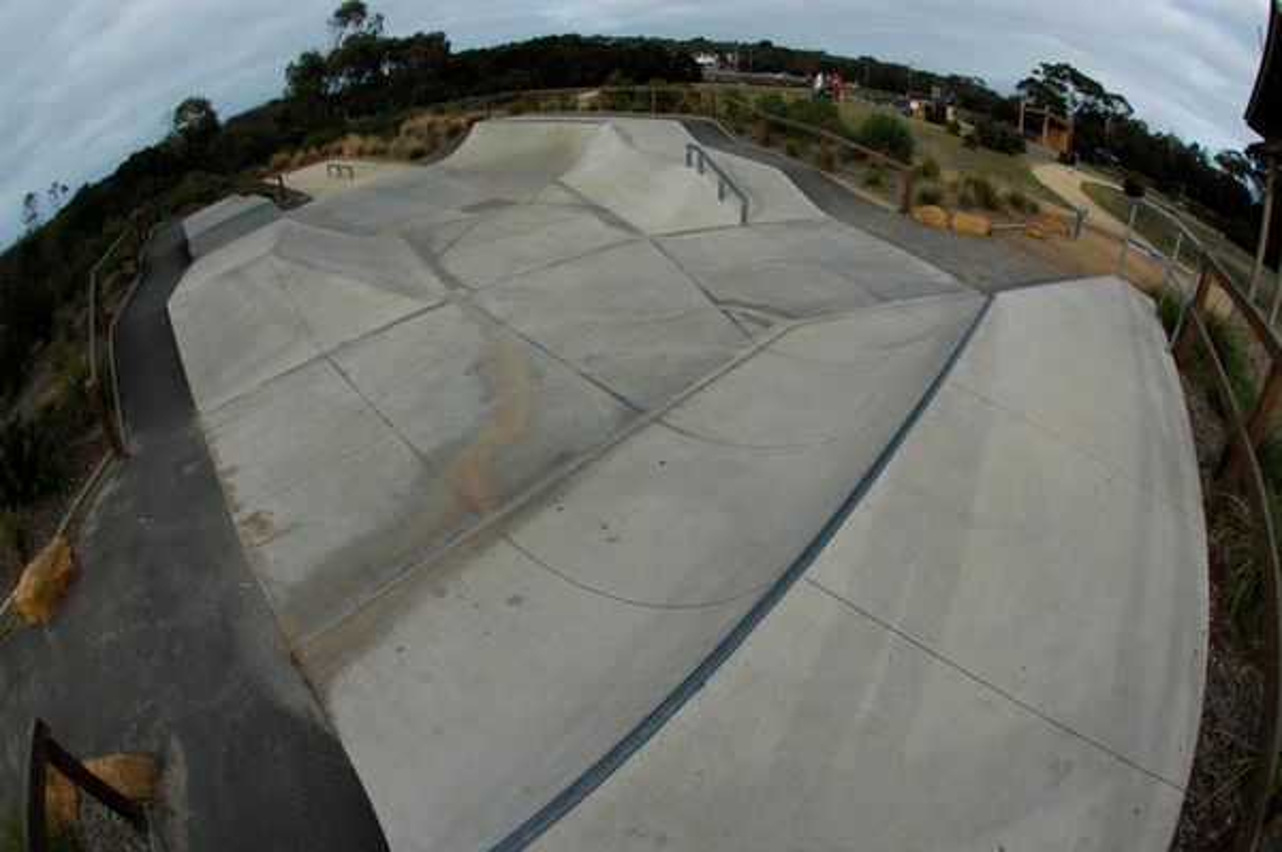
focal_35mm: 16
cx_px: 641
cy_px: 426
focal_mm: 10.5
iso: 800
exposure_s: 1/500
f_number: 11
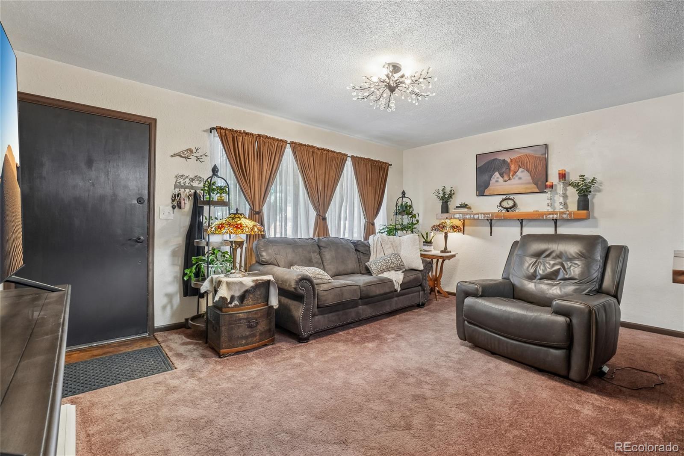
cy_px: 228
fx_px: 285
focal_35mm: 15
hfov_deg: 100.4
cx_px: 342
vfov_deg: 77.3
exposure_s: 1/4
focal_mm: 10
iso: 400
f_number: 8
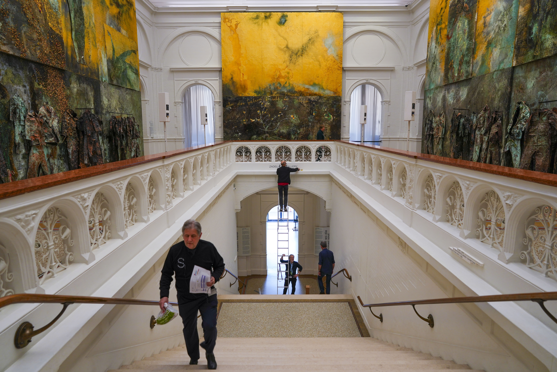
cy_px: 186
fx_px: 371
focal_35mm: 24
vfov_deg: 53.1
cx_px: 278
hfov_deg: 73.7
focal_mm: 24
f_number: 3.2
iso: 320
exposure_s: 1/100
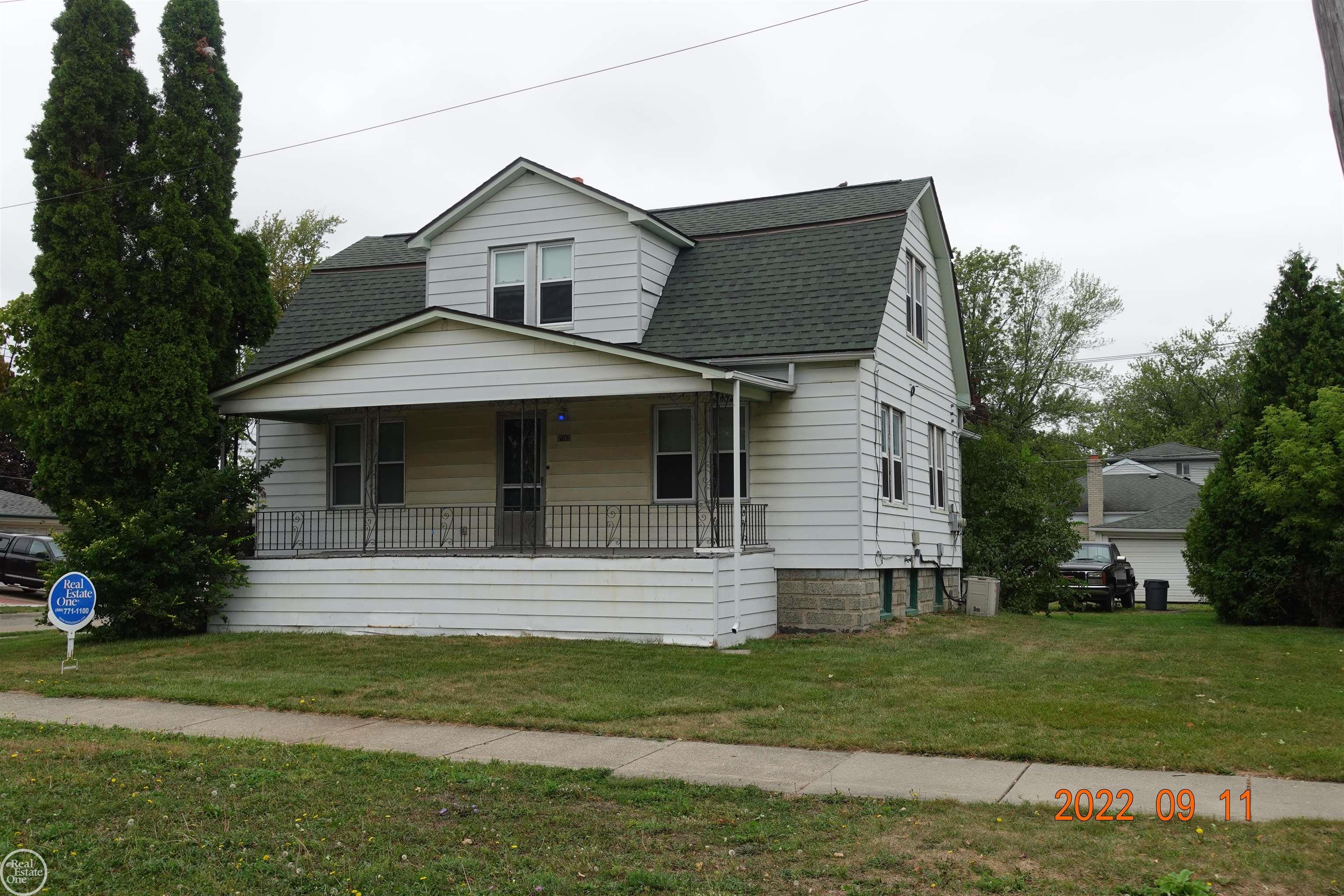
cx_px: 672
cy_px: 448
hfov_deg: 53.1
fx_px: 1344
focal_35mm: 36
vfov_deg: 36.9
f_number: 5.6
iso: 125
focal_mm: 13.76
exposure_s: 1/200
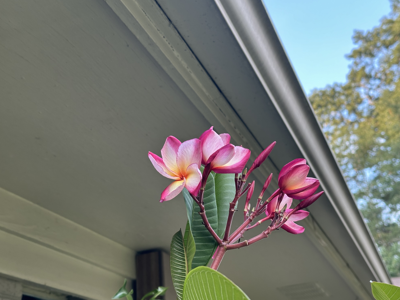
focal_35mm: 49
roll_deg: +6.2
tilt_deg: +24.7
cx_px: 196
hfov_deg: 38.9
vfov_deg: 29.7
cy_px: 148
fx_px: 566
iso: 64
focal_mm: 6.86
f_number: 1.78
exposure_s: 1/121
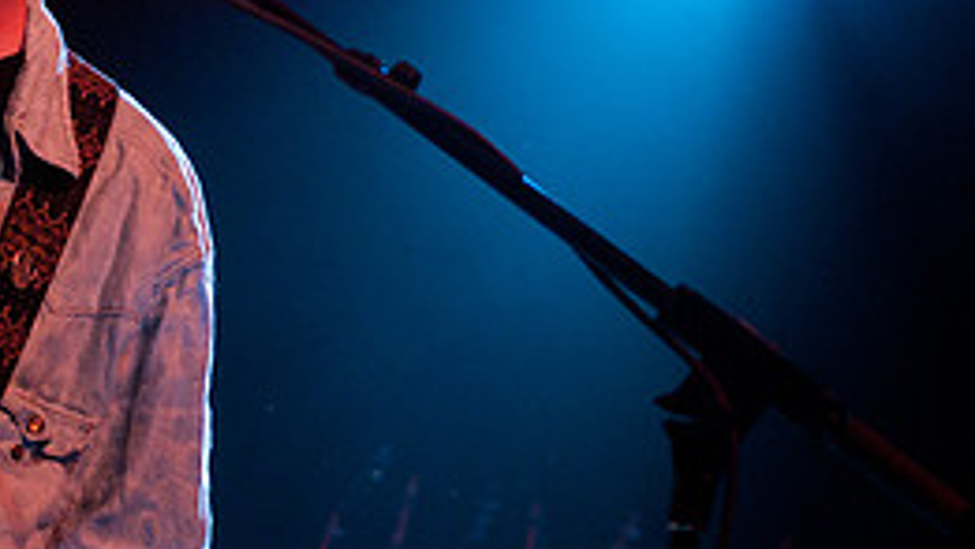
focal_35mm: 122
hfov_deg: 17.3
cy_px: 177
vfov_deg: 9.9
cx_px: 142
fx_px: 3159
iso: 1000
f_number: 2.8
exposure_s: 1/200
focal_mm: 35
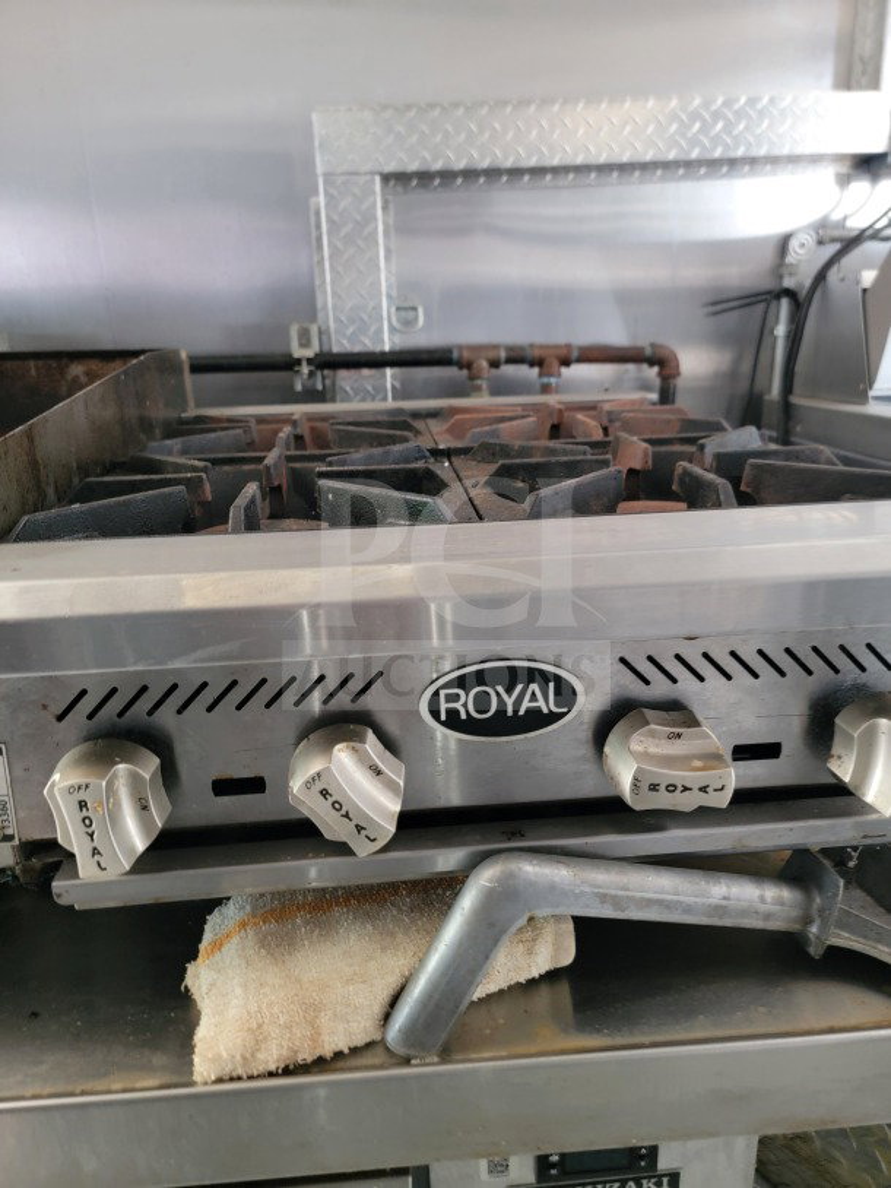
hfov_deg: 56.8
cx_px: 446
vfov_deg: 71.6
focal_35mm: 24
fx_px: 823
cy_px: 594
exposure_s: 1/24
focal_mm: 6.7
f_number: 1.8
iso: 500
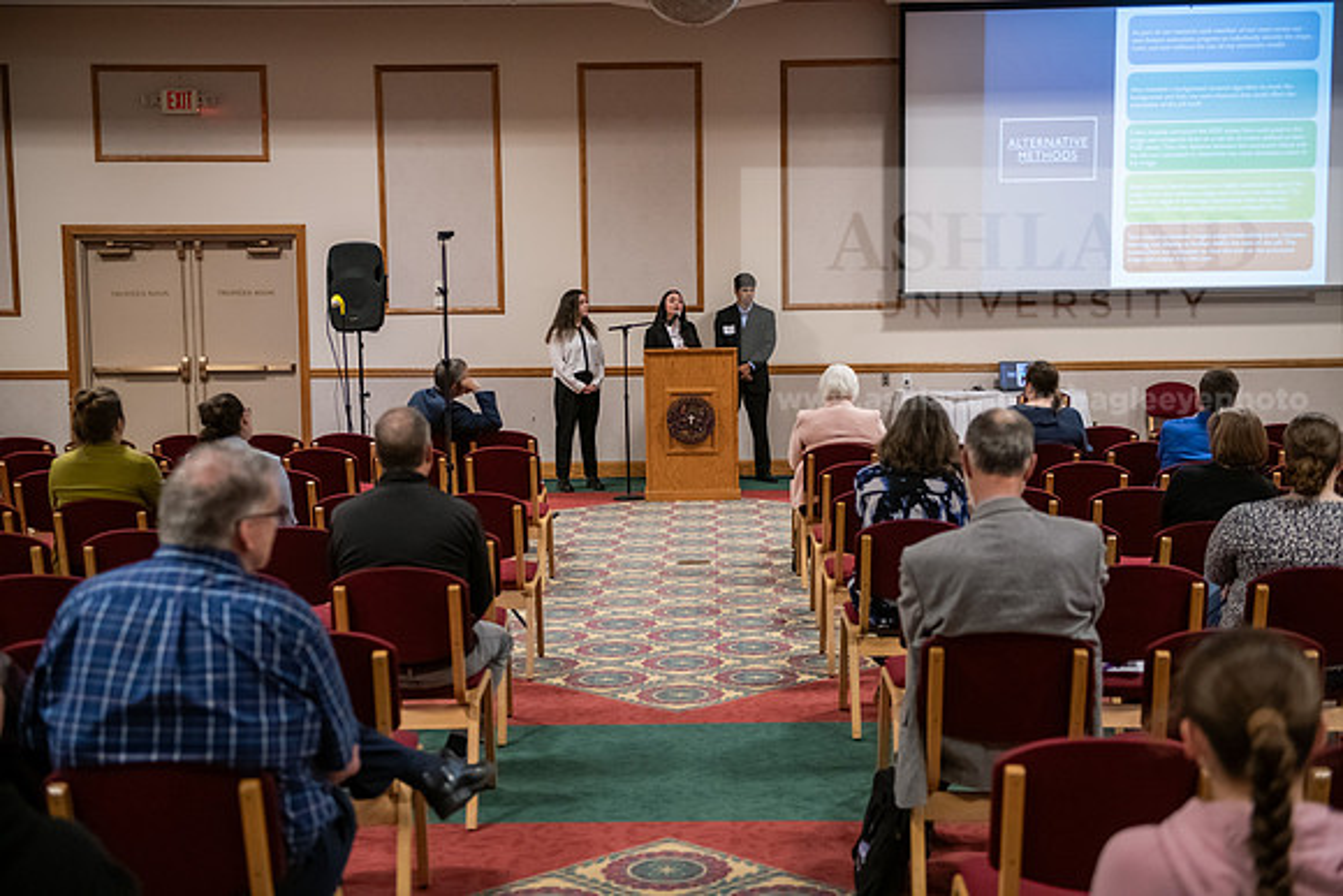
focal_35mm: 50
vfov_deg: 27.0
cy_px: 448
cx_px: 672
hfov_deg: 39.6
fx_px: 1866
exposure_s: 1/160
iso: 2500
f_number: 2.8
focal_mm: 50
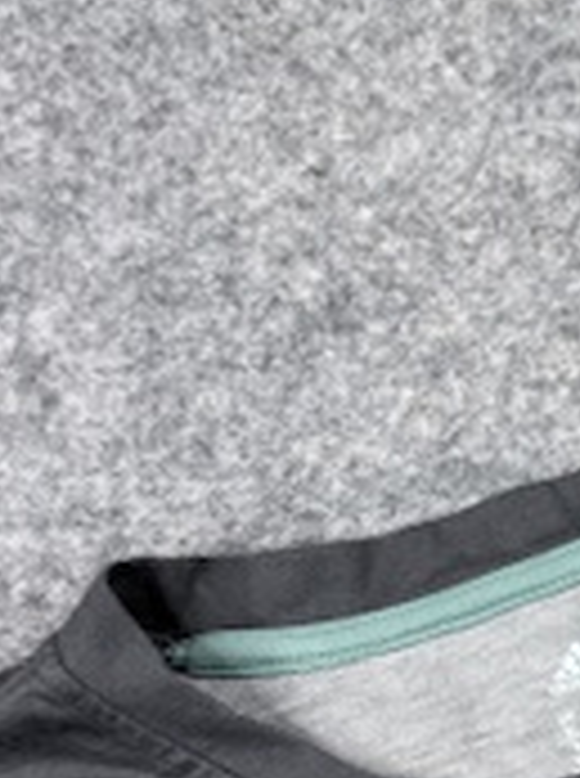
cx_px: 818
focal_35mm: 89
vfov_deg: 21.1
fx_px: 1996
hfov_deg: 15.5
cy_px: 827
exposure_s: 1/100
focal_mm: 6.76
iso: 64
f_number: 1.78
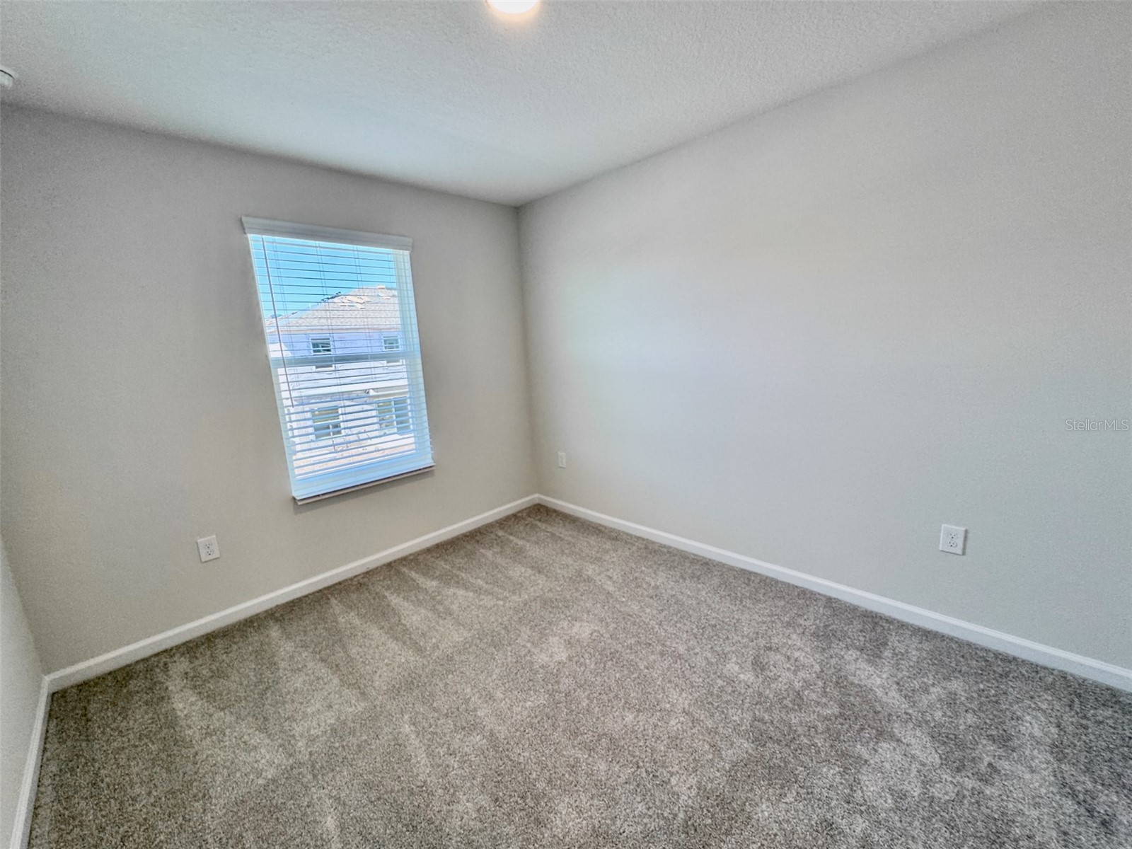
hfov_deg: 102.1
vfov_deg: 85.7
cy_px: 424
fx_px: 458
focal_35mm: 14
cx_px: 566
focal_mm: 2.22
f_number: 2.2
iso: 100
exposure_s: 1/120
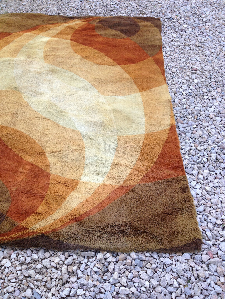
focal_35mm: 35
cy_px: 150
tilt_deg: -52.5
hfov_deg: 40.7
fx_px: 303
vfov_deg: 52.6
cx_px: 112
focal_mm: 4.28
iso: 50
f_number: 2.4
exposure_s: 1/60
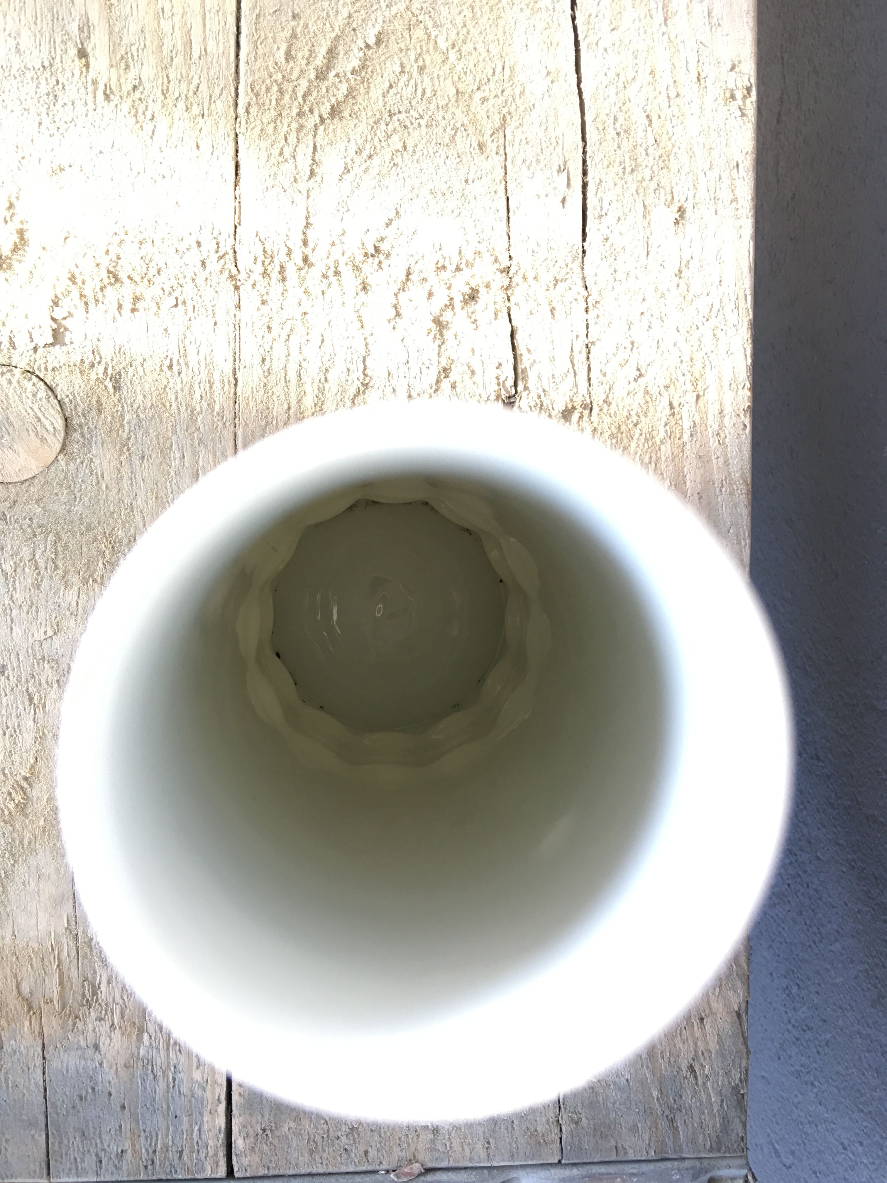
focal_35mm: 29
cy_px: 592
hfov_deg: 48.2
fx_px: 991
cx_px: 444
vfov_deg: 61.7
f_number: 2.2
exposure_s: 1/33
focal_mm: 4.15
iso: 40
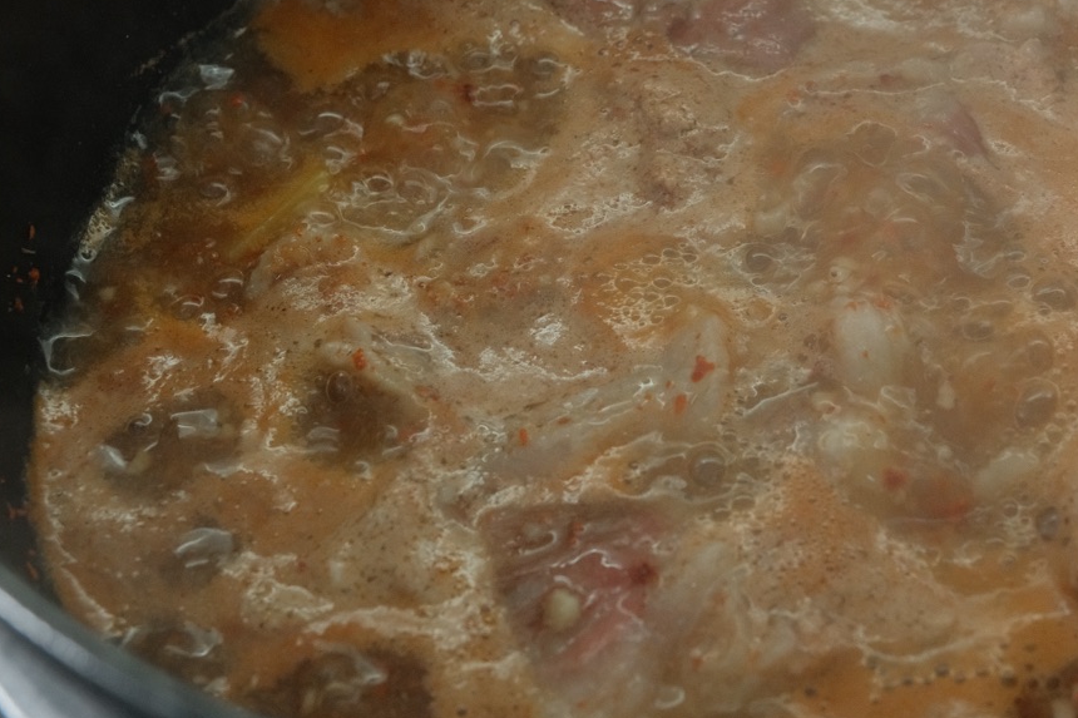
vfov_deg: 20.3
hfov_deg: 29.8
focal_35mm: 67
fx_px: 2006
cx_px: 743
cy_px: 262
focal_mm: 31.9
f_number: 5.6
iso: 3200
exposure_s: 1/125
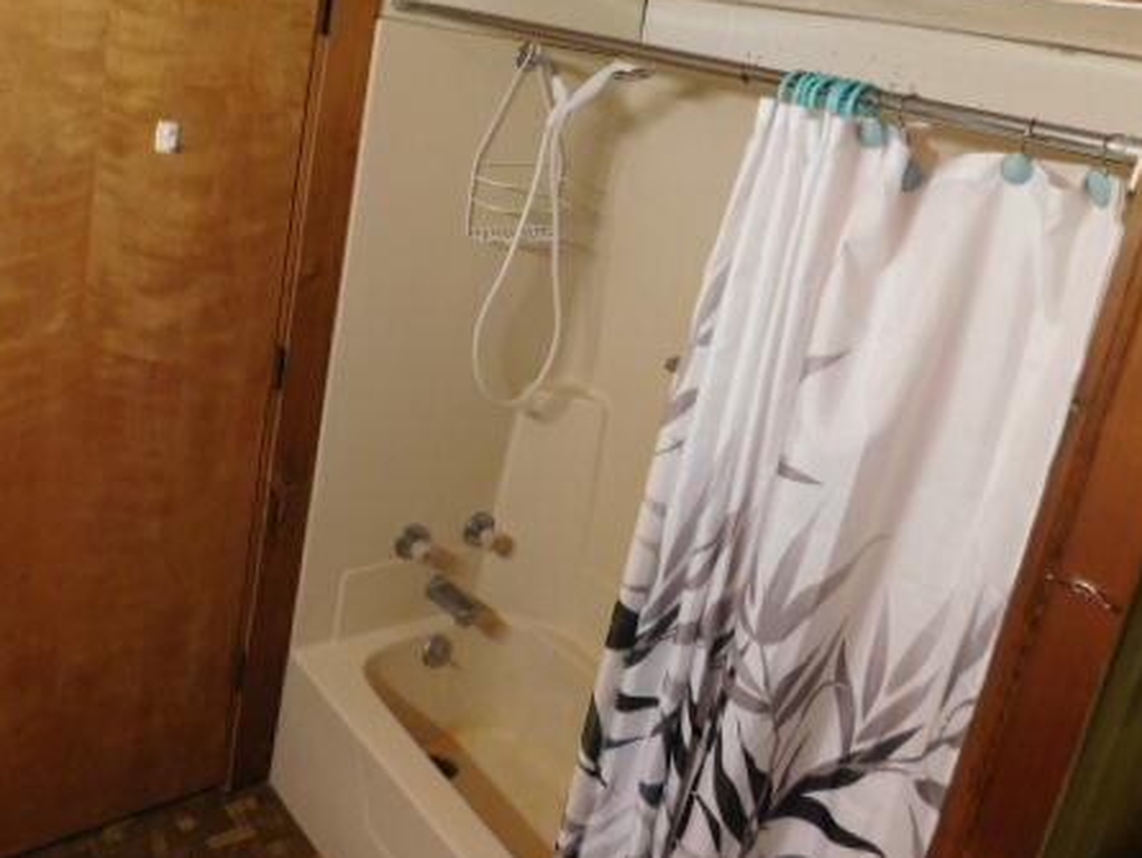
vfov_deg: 42.3
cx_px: 512
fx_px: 1089
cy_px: 277
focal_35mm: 33
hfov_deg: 55.2
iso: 280
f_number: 3
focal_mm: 4
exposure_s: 1/30
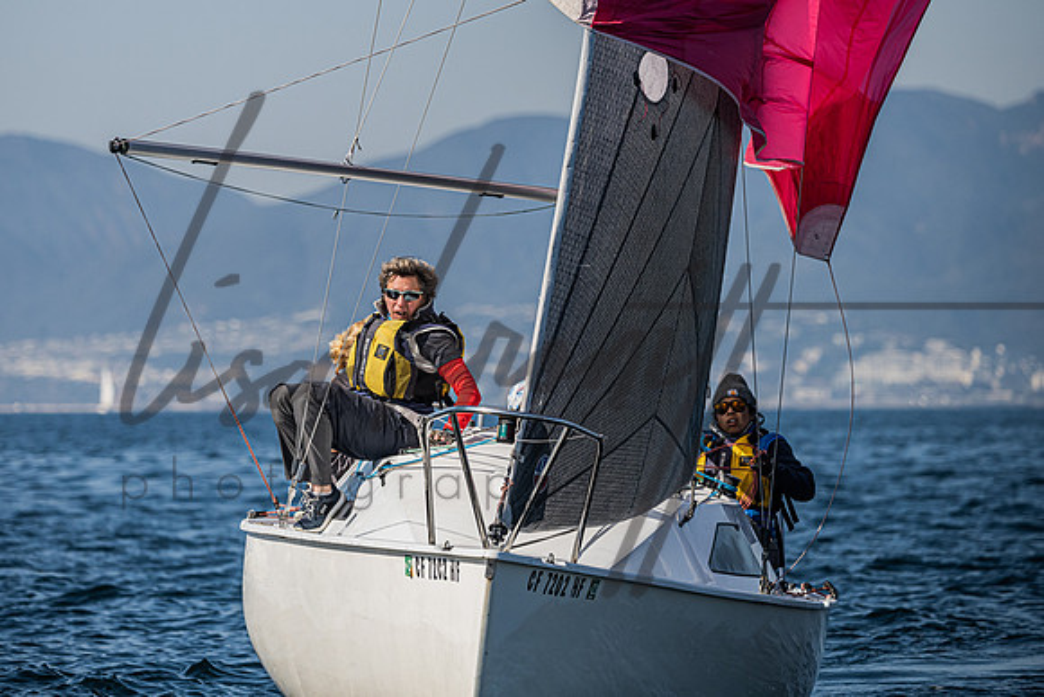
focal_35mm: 292
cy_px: 237
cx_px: 394
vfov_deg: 4.7
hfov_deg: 7.1
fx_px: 8464
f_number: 5
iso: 400
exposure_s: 1/4000
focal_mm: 220
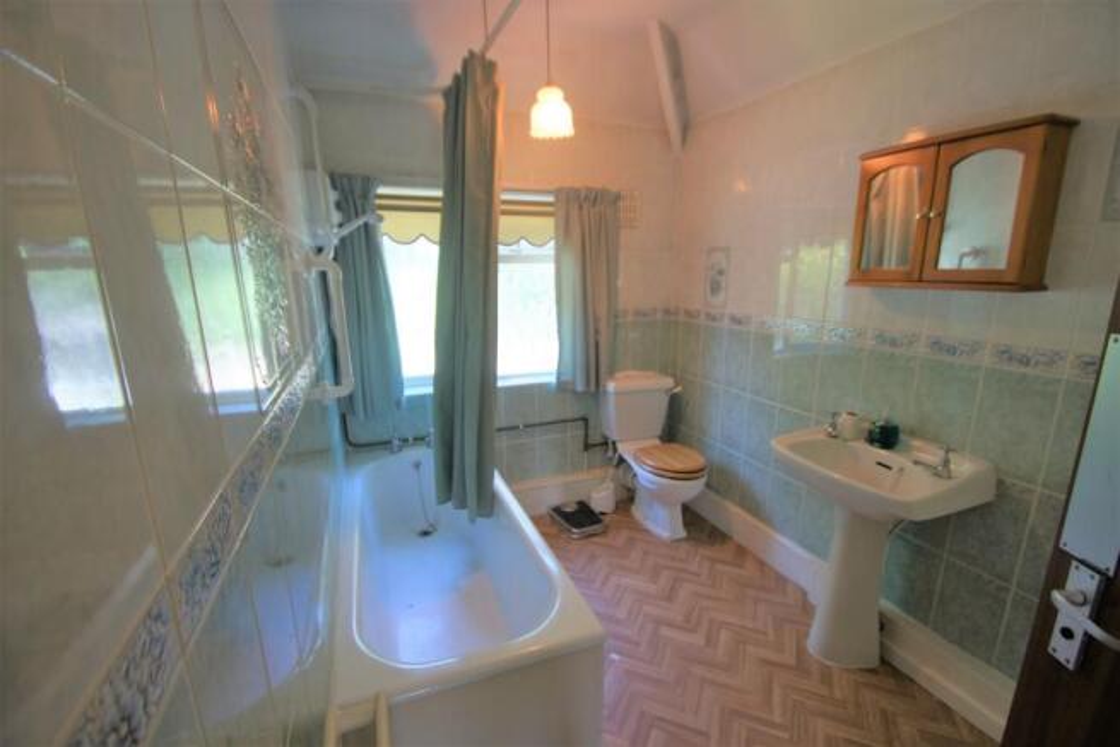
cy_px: 374
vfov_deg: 77.4
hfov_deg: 100.4
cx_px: 560
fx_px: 467
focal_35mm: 15
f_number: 3.5
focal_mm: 10
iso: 250
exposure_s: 1/30
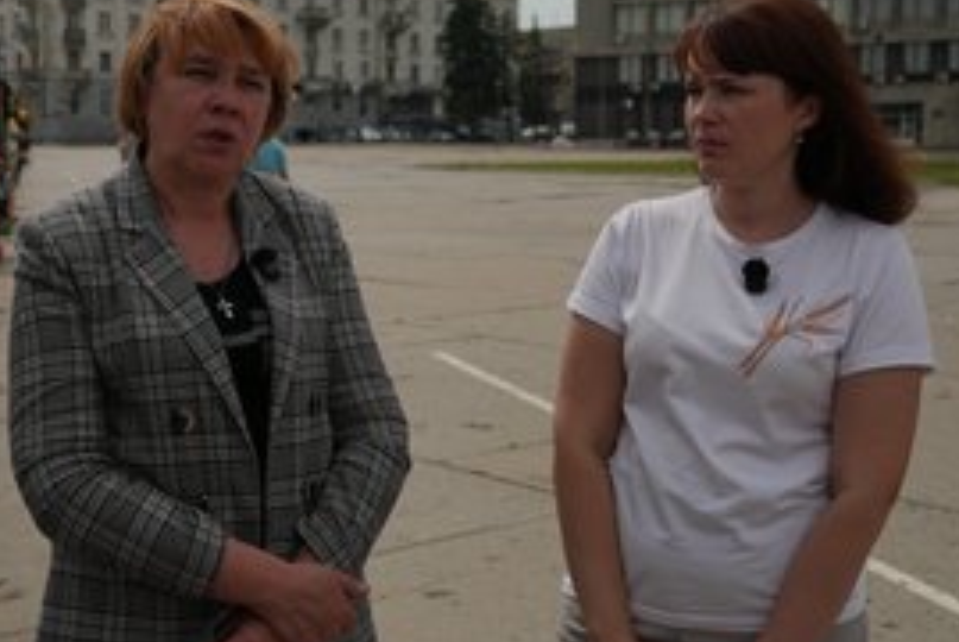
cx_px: 442
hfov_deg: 34.4
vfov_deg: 23.4
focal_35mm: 58
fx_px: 1547
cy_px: 305
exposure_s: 1/250
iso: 125
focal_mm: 39
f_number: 5.6
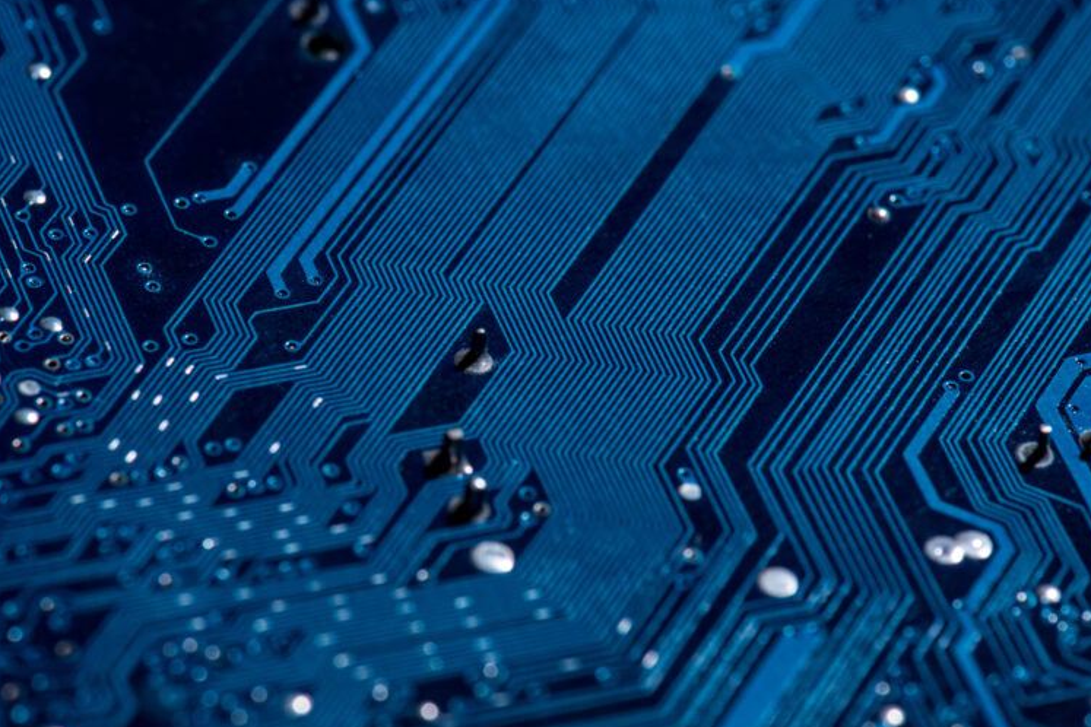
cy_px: 372
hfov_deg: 14.3
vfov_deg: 9.5
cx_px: 571
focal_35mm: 144
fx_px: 4364
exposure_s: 1/160
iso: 100
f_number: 18
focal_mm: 105
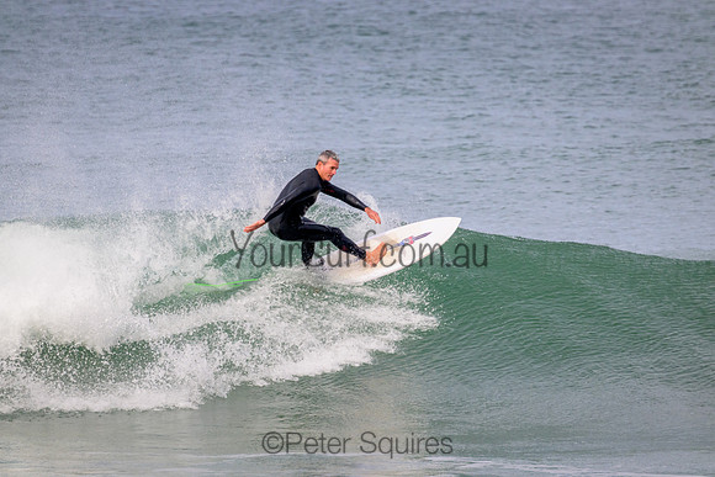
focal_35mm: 800
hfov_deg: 2.6
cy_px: 238
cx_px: 358
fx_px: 15892
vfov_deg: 1.7
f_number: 11
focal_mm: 800
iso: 1600
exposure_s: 1/2000
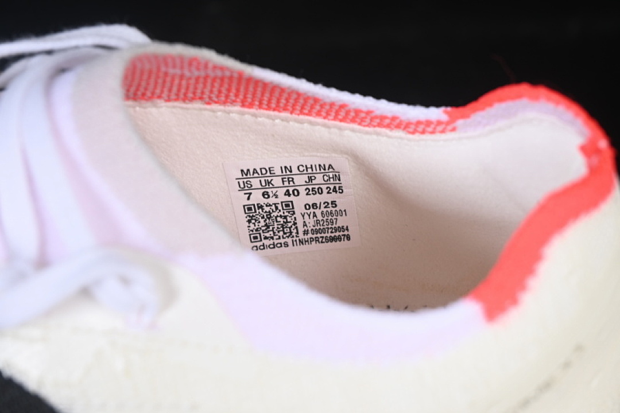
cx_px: 310
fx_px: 1292
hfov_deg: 27.0
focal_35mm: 75
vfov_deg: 18.2
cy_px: 206
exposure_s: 1/80
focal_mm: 50
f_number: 7.1
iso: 160
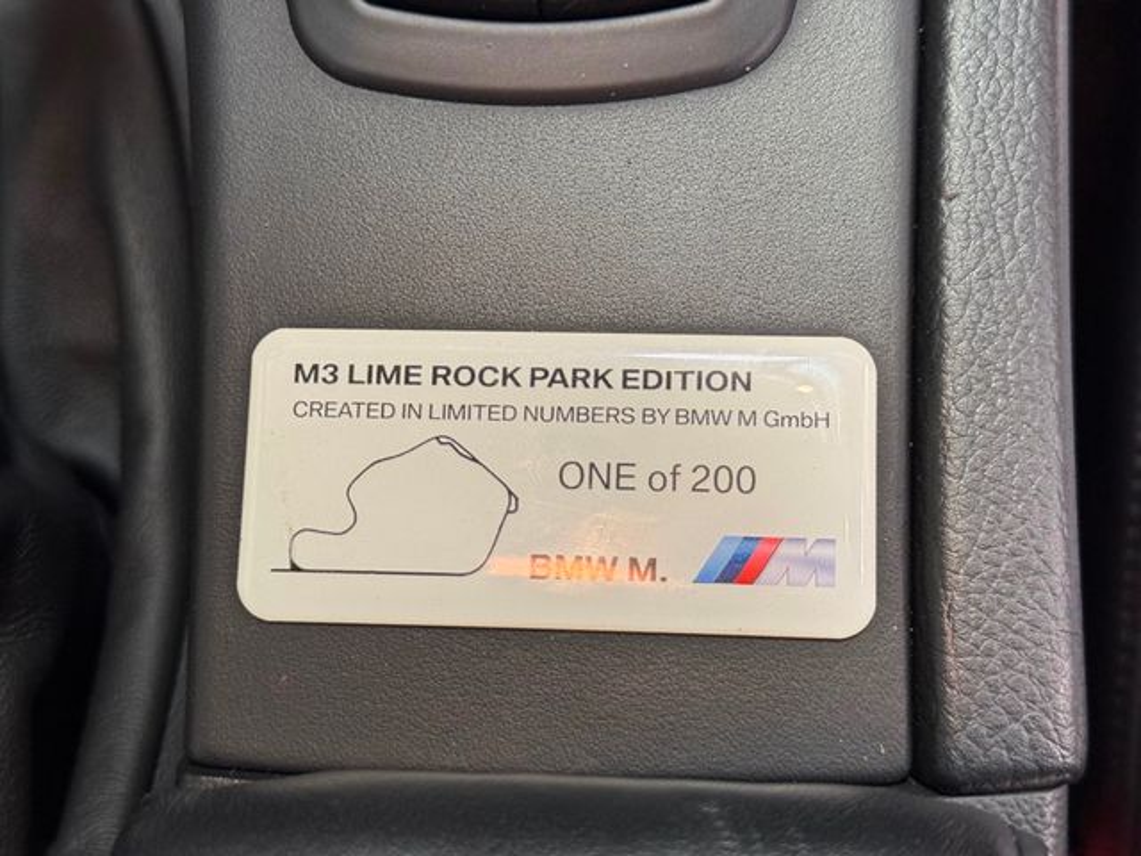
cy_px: 428
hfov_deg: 39.7
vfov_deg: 30.3
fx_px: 1582
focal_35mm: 48
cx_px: 570
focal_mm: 6.76
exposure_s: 1/60
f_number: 1.78
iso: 160
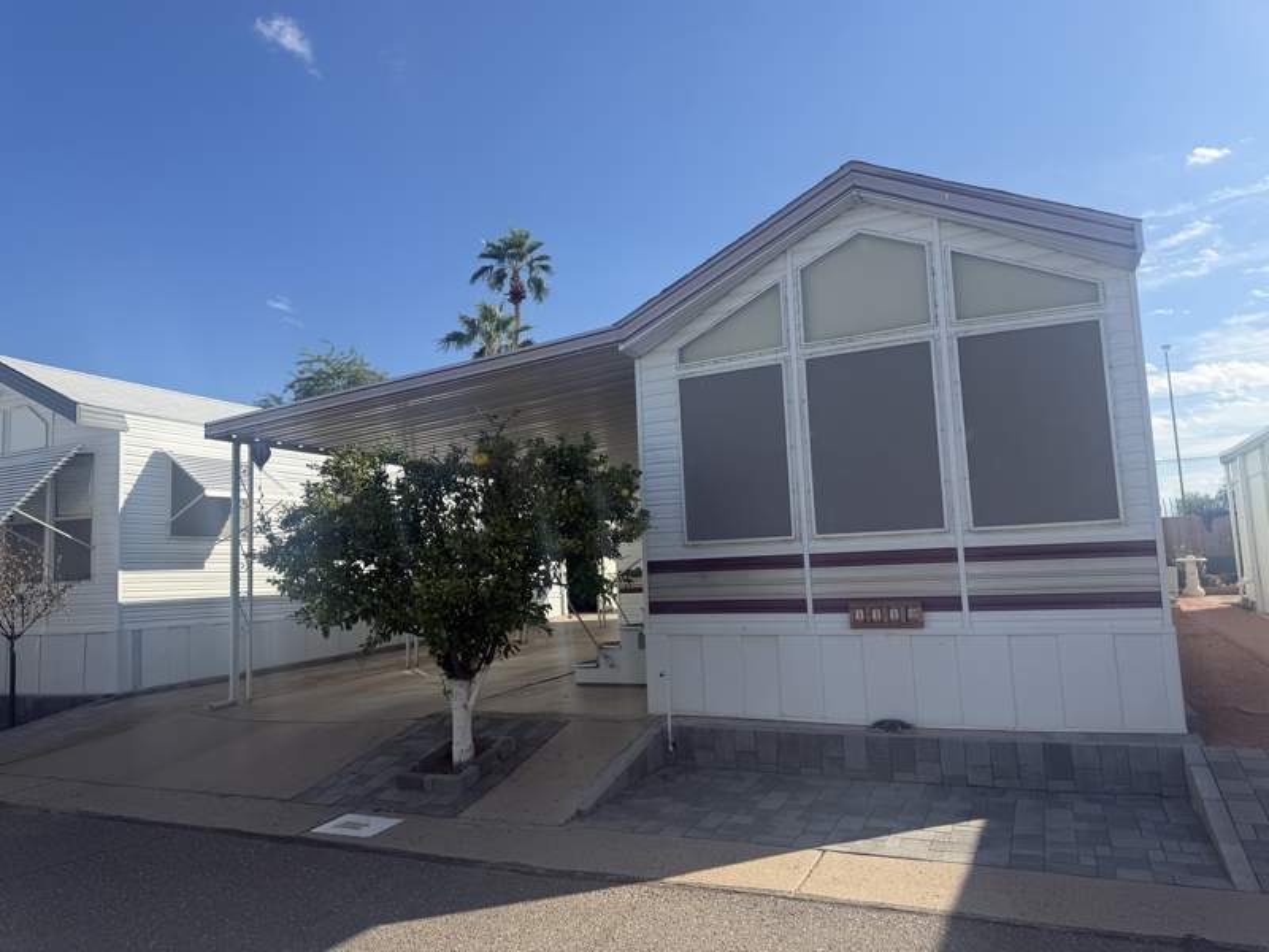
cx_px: 634
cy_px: 476
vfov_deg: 56.8
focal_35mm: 24
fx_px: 880
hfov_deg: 71.6
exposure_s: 1/4167
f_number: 1.78
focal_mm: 6.76
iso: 80
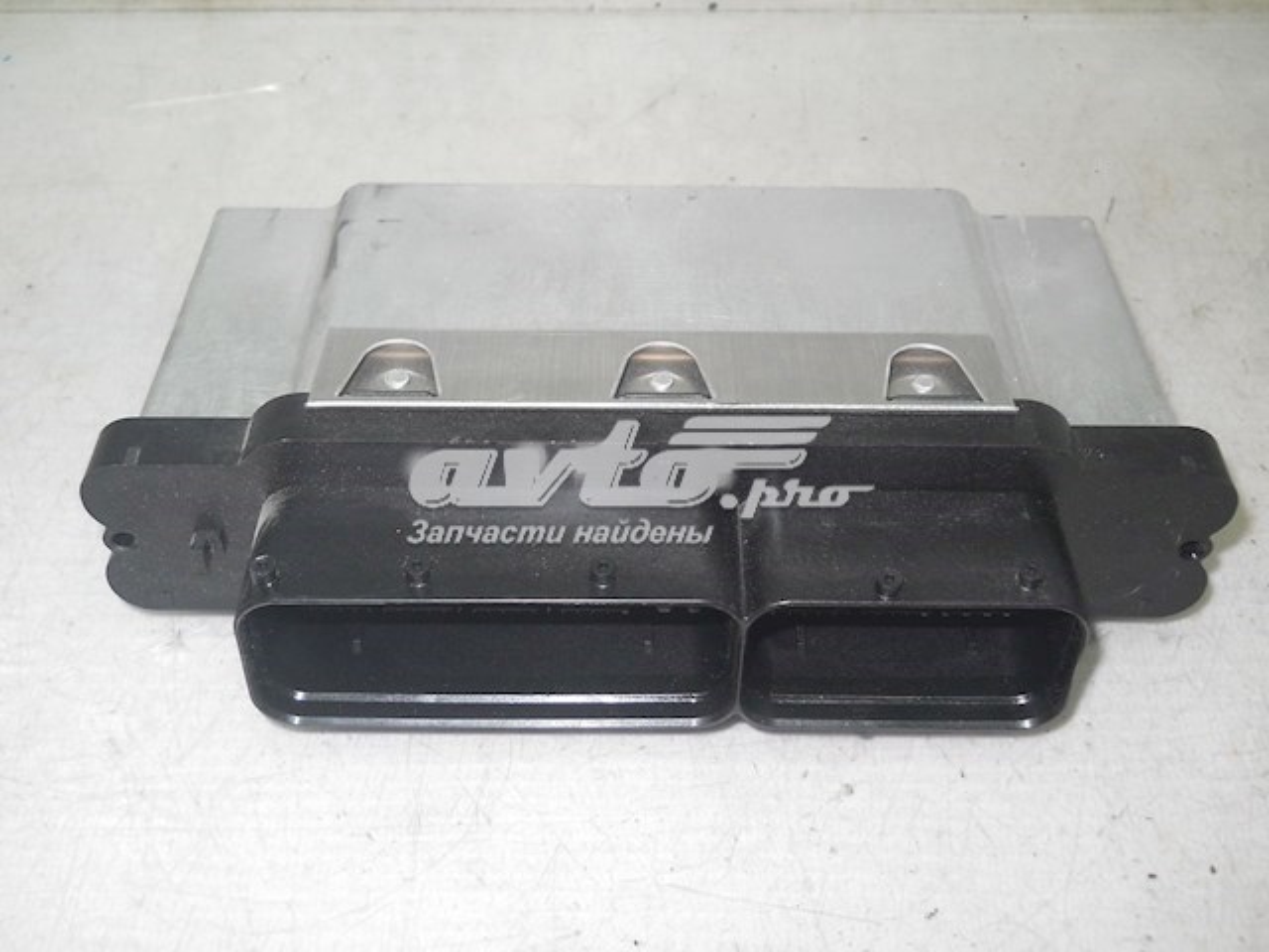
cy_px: 476
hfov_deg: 45.8
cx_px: 634
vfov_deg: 35.1
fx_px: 1503
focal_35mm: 41
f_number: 5.5
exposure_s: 1/30
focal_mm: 6.72
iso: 100
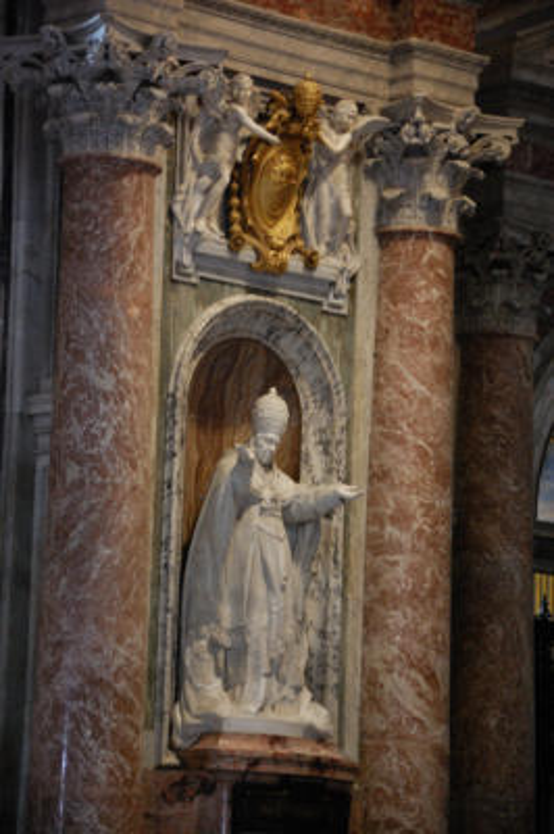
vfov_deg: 13.1
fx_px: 3642
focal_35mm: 158
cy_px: 417
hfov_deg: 8.7
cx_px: 277
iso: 1600
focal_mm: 105
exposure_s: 1/13
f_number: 5.6
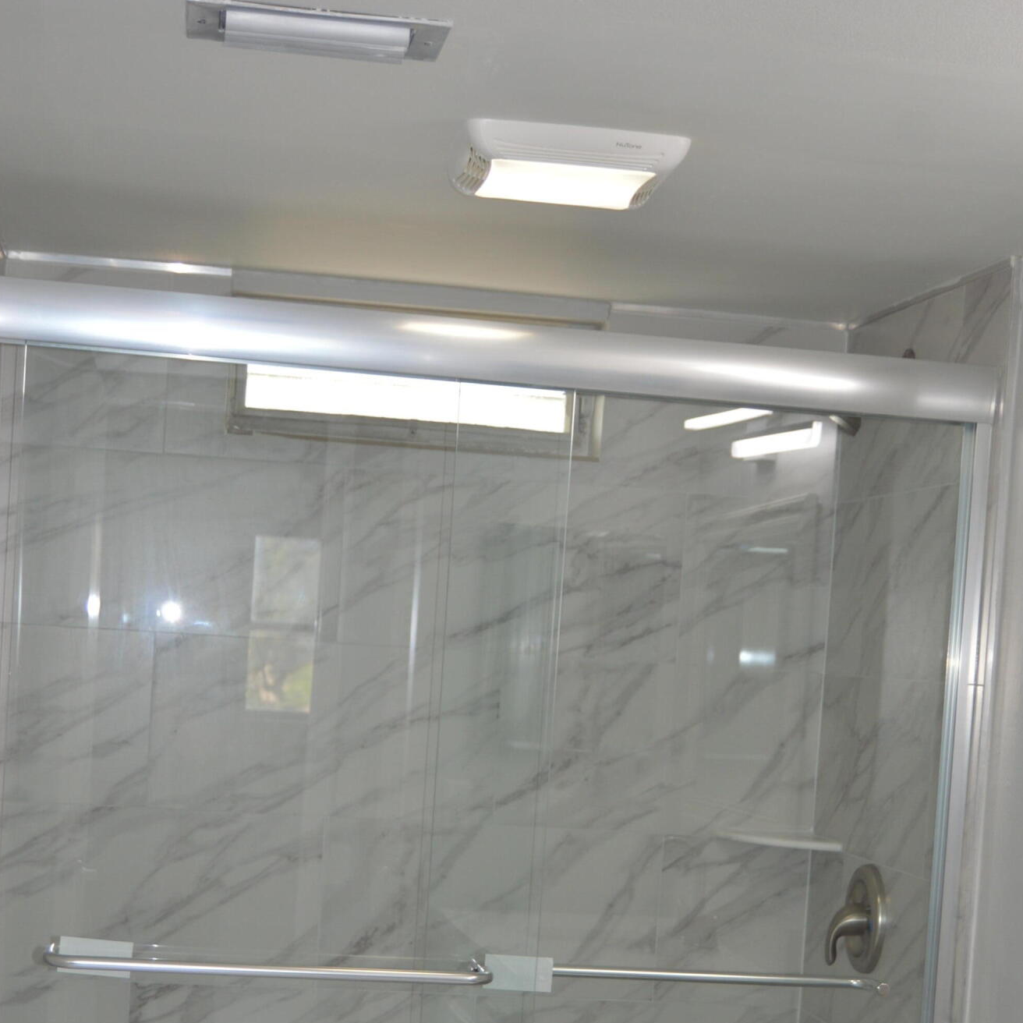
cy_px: 779
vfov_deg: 25.8
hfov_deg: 26.1
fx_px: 2207
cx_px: 511
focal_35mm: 66
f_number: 4.5
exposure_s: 1/125
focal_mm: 34
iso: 400
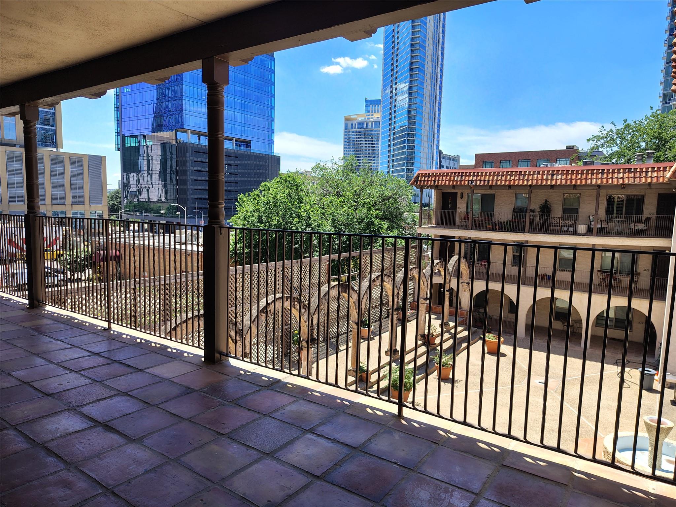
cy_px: 254
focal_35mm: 24
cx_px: 338
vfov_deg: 56.8
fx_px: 469
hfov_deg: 71.6
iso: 100
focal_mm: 5.56
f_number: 1.8
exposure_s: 1/728
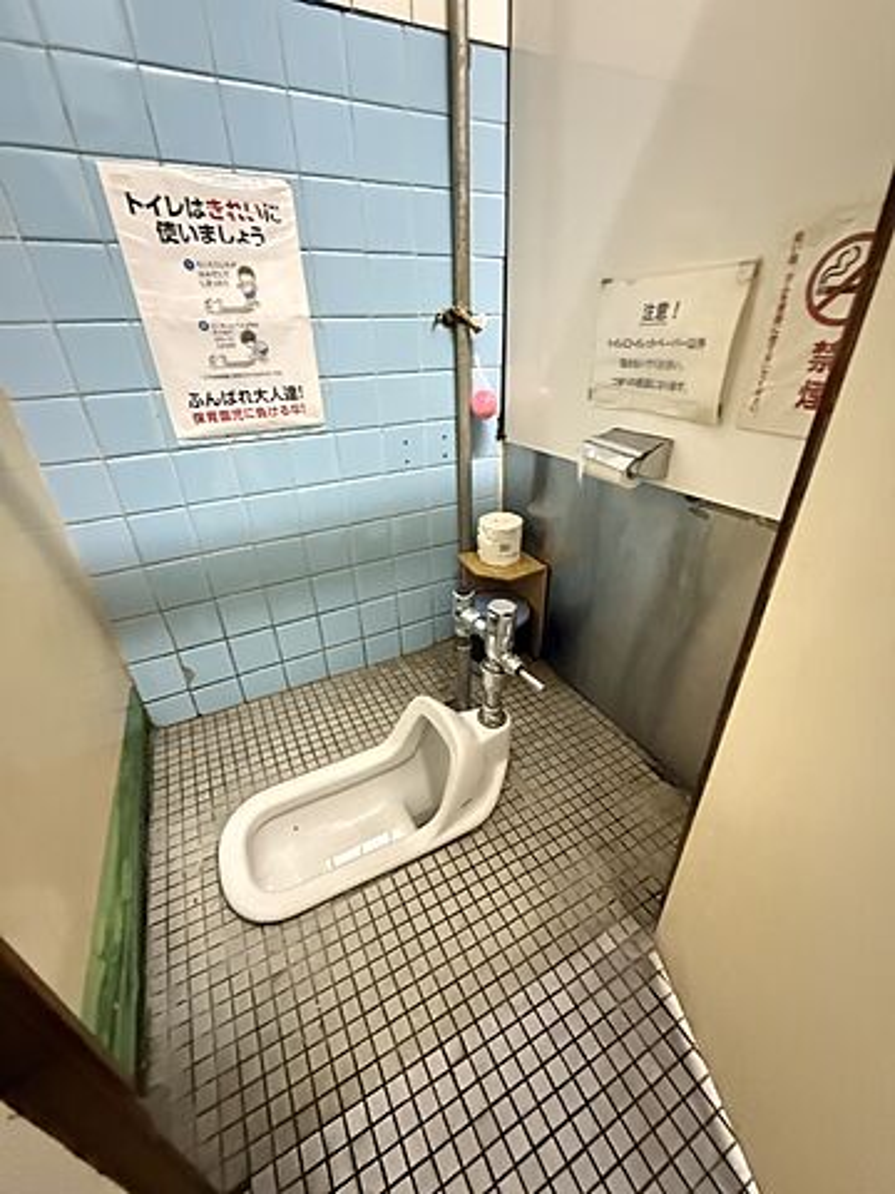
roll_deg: +1.8
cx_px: 448
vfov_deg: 102.1
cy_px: 597
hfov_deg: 85.7
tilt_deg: -28.1
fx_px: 483
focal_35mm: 14
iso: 1600
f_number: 2.2
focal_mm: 2.22
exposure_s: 1/30
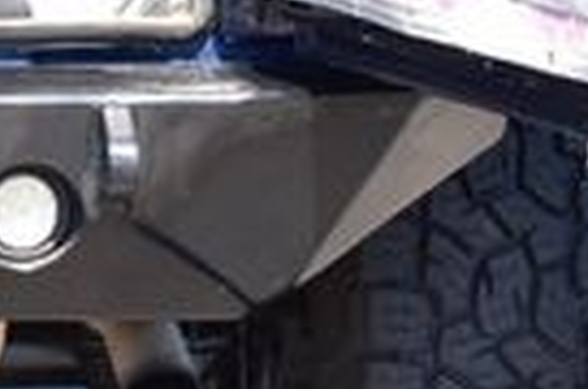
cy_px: -480
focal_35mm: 388
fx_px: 6328
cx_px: -329
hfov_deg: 5.3
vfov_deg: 3.5
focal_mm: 55
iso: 400
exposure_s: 1/125
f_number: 9
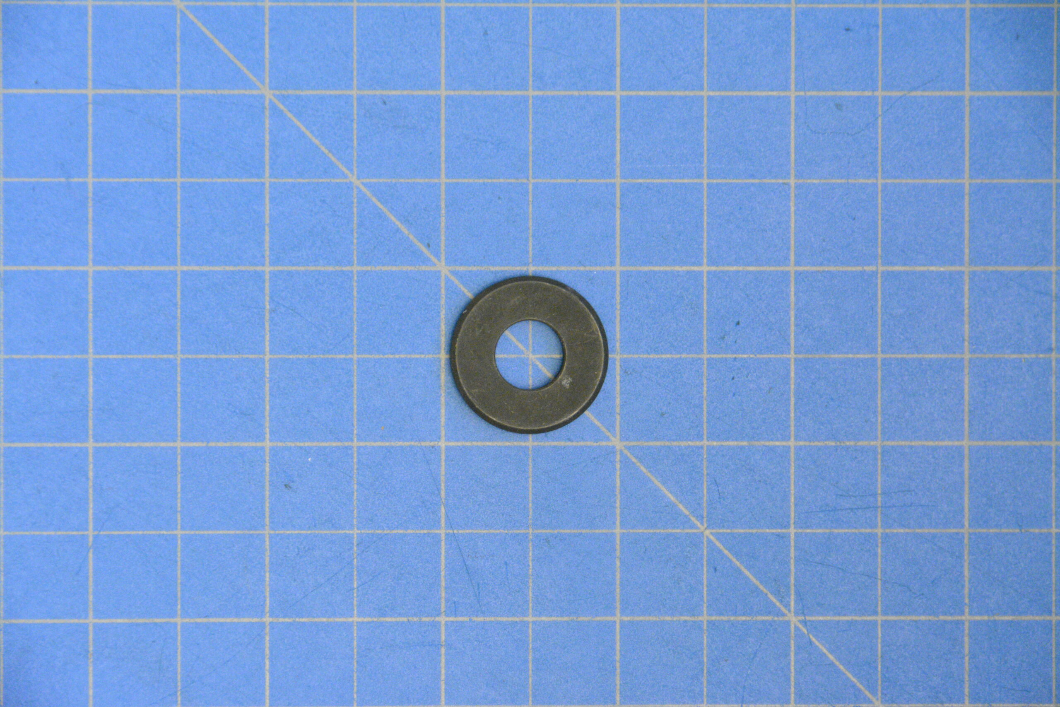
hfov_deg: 6.9
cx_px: 530
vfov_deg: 4.6
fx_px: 8833
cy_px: 354
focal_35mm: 300
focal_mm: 200
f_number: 8
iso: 6400
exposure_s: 1/8
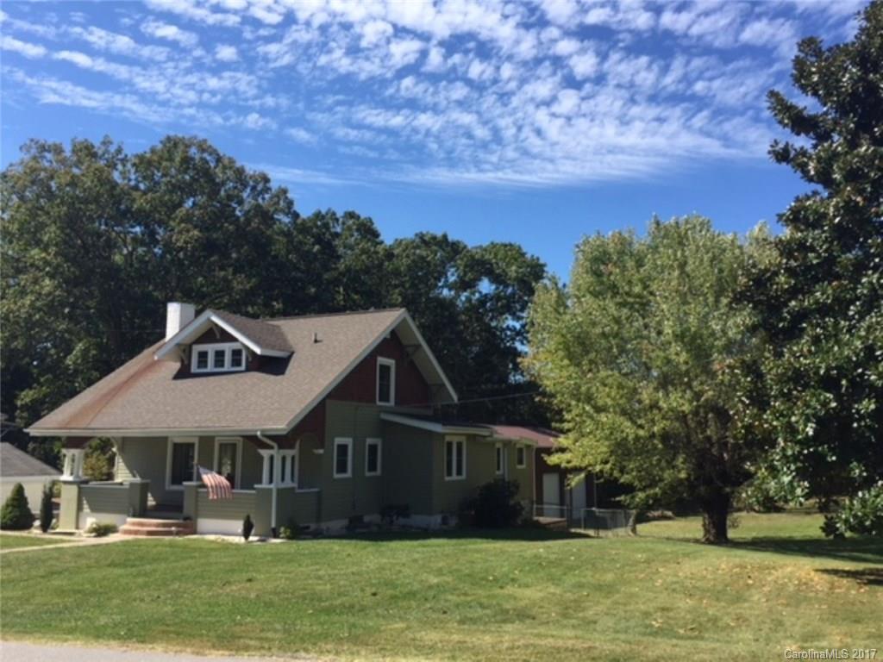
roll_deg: -2.8
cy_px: 331
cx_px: 442
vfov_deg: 48.2
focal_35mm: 29
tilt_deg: +8.5
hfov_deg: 61.7
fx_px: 740
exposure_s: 1/1236
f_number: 2.2
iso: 32
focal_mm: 4.15
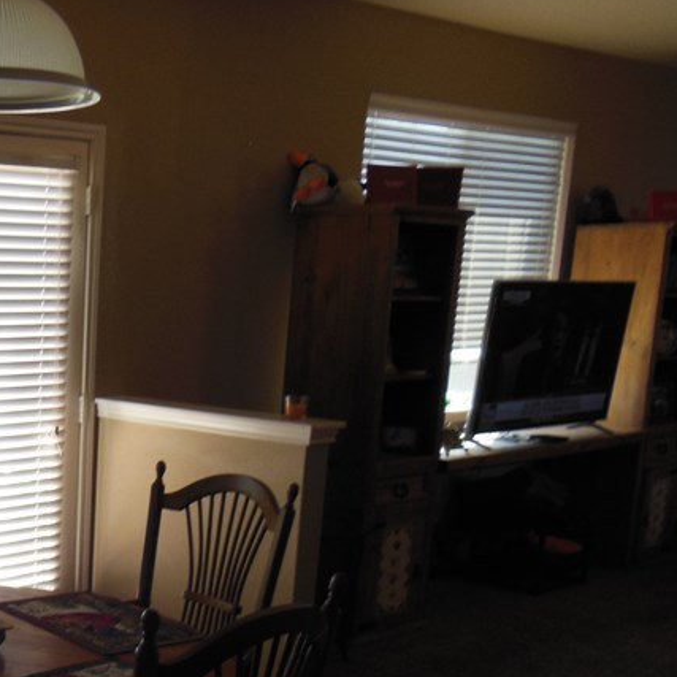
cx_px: -82
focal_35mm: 53
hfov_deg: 28.9
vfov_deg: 31.6
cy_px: 515
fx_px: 1173
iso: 125
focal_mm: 4.5
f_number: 3.5
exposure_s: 1/30
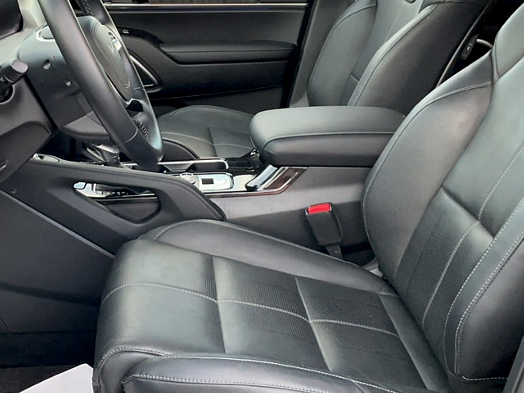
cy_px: 156
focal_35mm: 45
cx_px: 169
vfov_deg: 32.1
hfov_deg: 41.5
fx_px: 681
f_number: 1.8
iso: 100
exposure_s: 1/60
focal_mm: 3
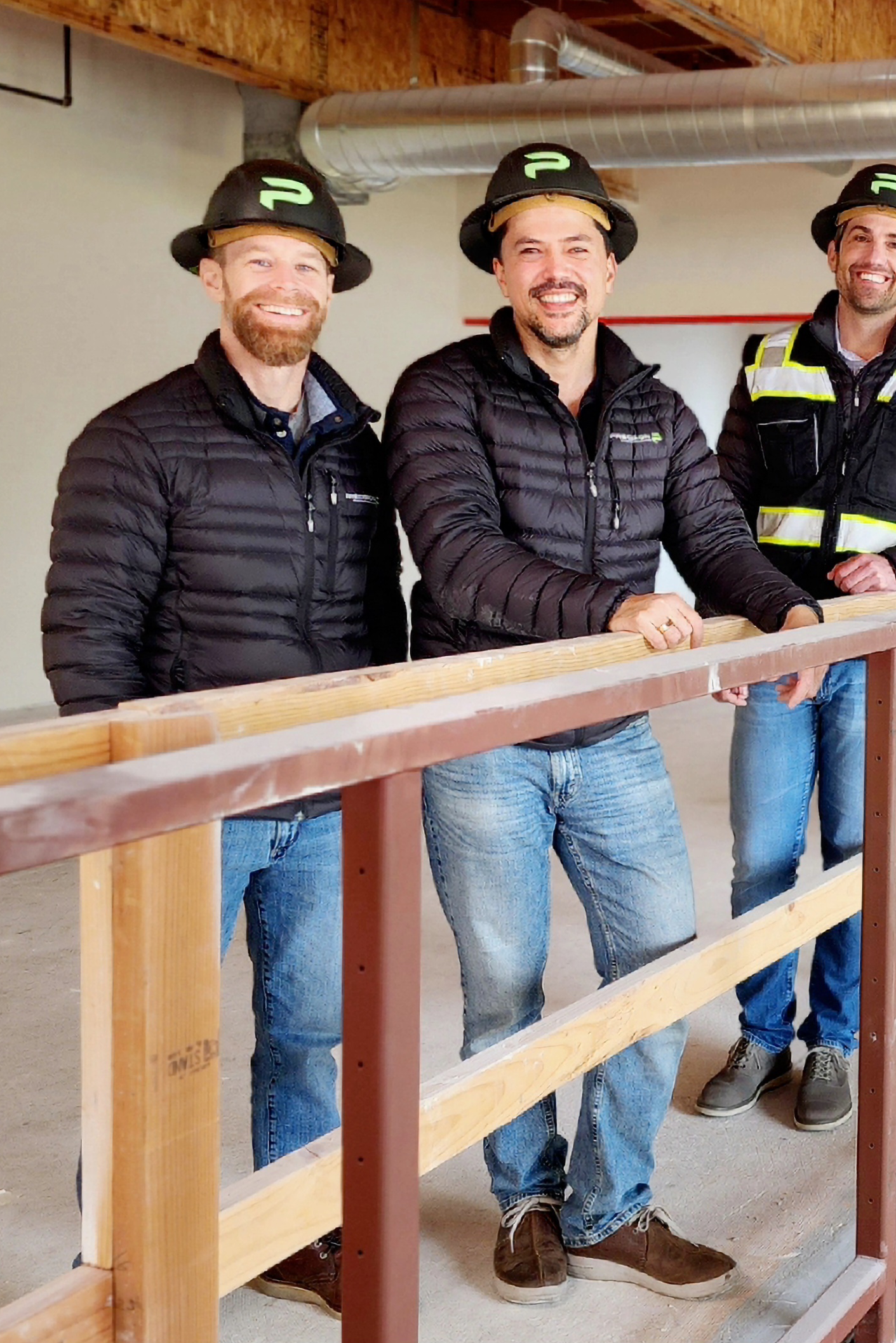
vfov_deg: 58.7
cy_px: 670
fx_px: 1194
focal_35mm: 32
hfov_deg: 40.4
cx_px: 627
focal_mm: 6.4
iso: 160
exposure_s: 1/120
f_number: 1.8
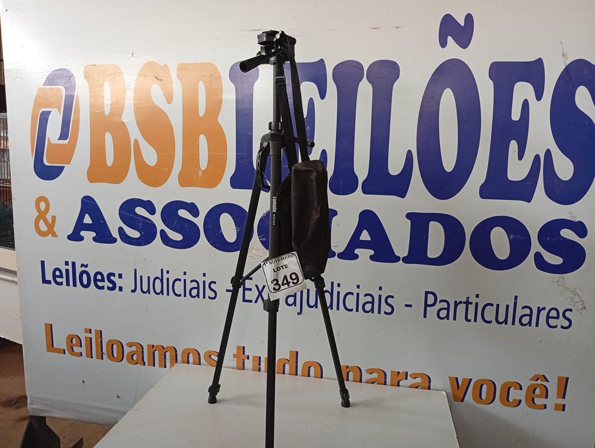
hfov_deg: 65.2
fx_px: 465
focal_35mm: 27
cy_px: 224
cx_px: 298
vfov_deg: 51.5
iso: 132
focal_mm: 3.98
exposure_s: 1/60
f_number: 1.8
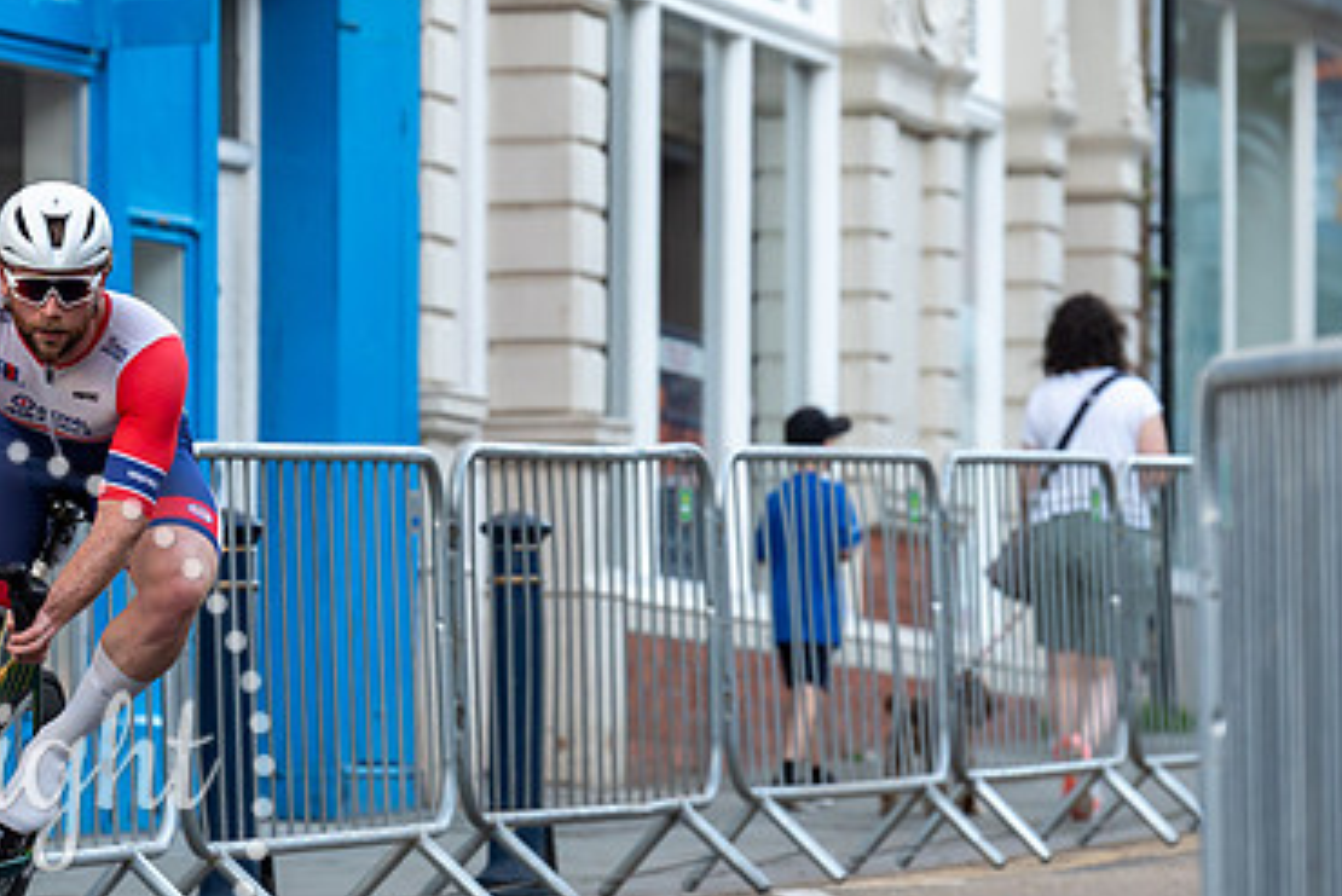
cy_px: 516
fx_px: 11821
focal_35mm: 317
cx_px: 277
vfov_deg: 4.3
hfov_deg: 6.5
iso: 640
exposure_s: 1/640
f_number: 4
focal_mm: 150
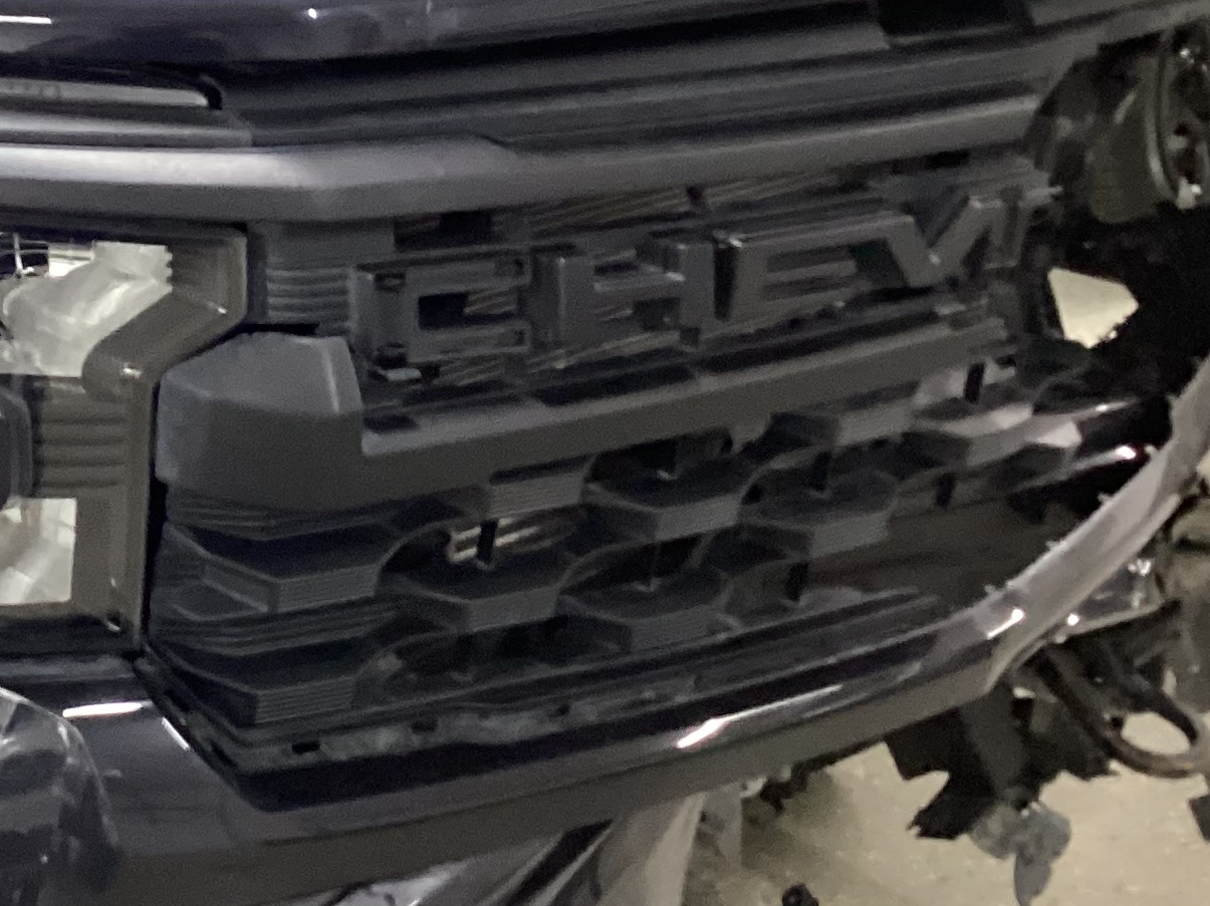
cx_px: -101
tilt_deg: -18.0
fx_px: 2935
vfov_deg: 17.5
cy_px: 220
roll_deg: +1.0
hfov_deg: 22.1
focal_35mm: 84
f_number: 2.4
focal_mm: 3.3
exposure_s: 1/25
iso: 320
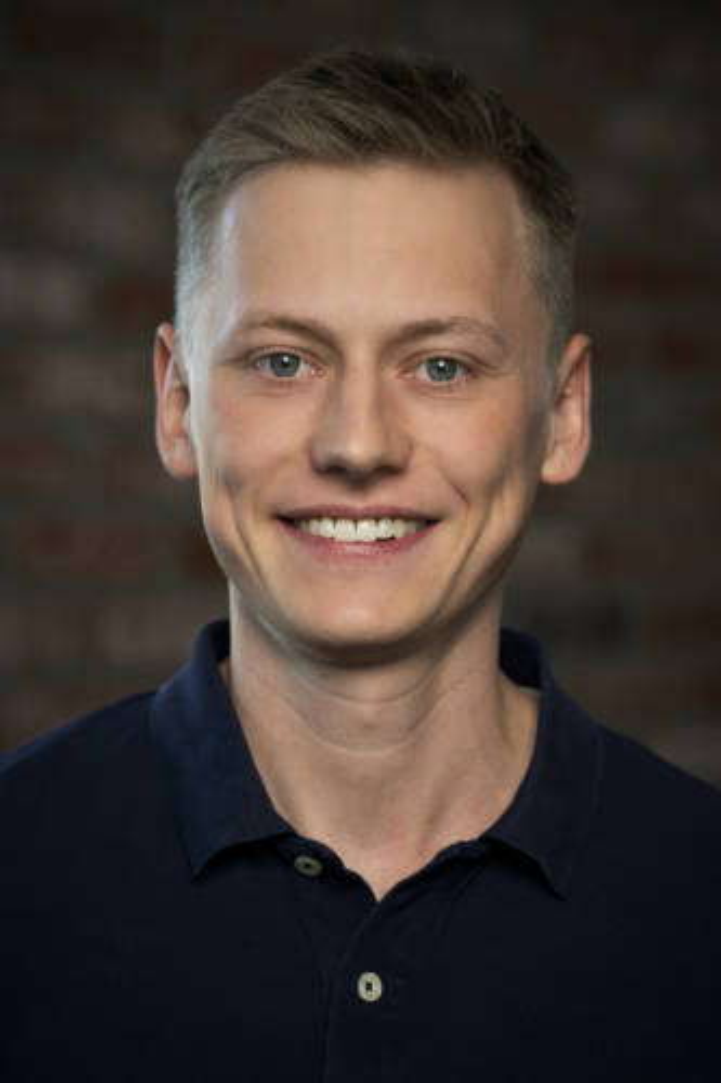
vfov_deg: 23.9
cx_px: 360
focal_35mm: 85
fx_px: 2555
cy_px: 542
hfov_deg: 16.1
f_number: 3.5
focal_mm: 85
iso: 400
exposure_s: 1/160
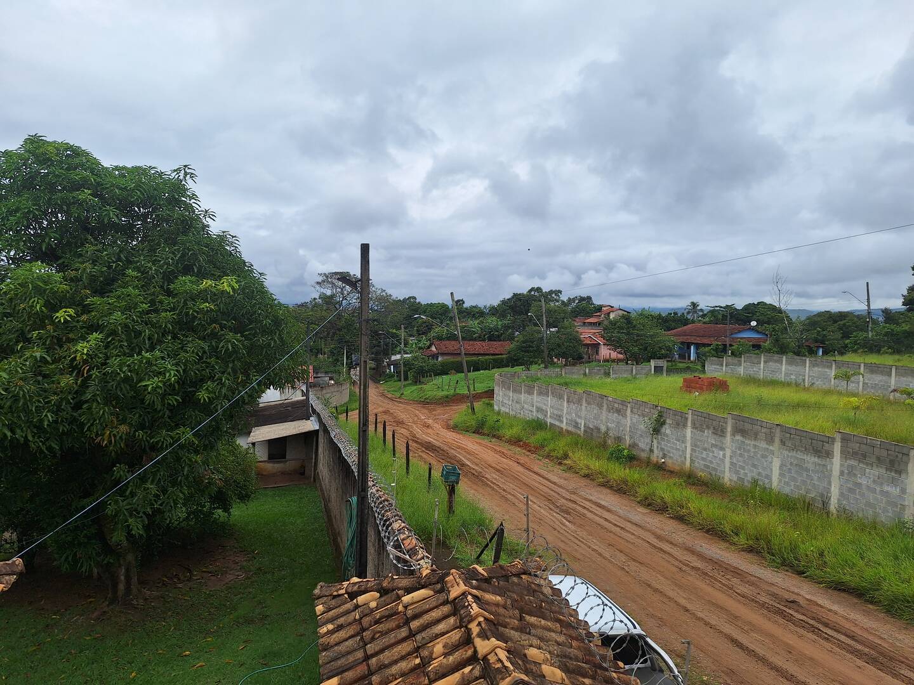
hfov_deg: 73.9
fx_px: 607
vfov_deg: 58.9
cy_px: 342
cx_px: 457
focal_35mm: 23
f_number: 1.8
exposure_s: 1/3546
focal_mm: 5.54
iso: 40
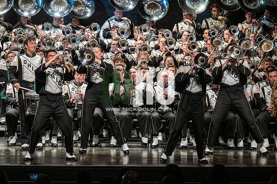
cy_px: 92
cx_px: 138
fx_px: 1669
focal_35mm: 217
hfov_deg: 9.5
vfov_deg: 6.3
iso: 4000
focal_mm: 145
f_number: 4
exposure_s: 1/500
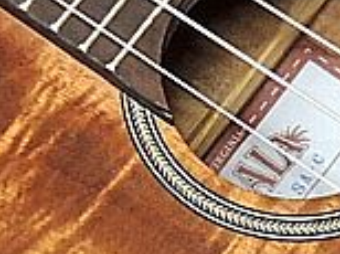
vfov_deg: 6.1
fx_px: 2373
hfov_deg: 8.2
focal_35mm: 242
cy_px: 135
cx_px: 148
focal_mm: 5.8
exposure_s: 1/15
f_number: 3.2
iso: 400
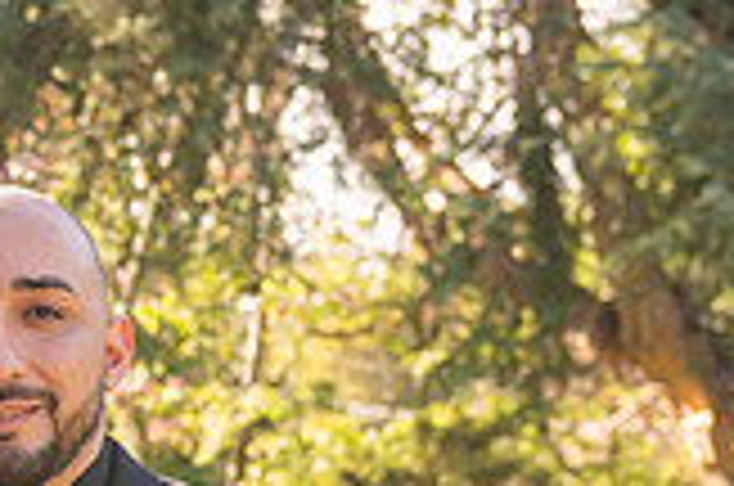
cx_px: -540
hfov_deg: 9.5
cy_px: 727
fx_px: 4212
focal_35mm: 207
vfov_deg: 6.5
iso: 200
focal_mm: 58
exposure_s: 1/250
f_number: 5.6
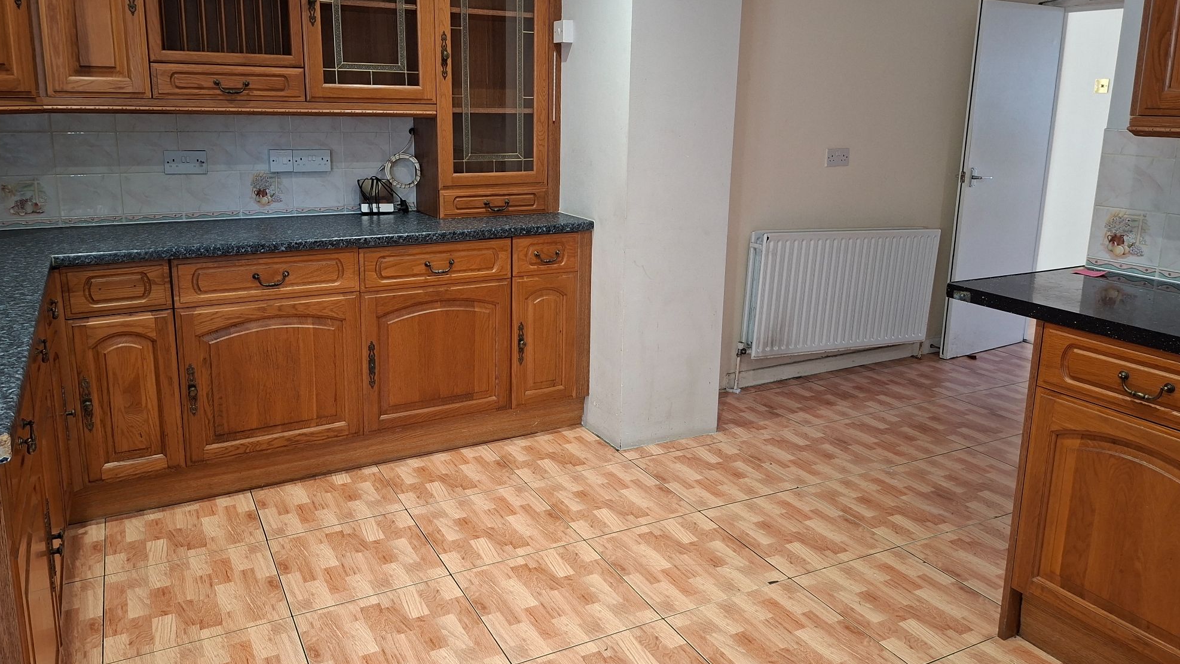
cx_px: 579
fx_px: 813
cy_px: 282
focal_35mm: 26
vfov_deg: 44.2
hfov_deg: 71.9
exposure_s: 1/60
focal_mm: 5.54
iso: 320
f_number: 1.8
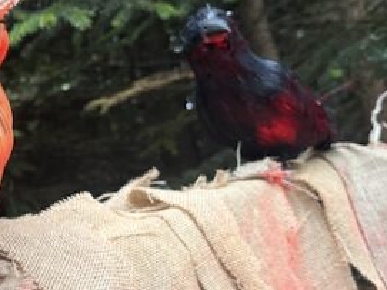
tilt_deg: +0.8
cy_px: 131
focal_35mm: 68
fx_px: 760
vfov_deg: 21.6
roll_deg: +15.8
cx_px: 26
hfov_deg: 27.4
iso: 160
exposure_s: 1/121
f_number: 1.78
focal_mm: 6.76
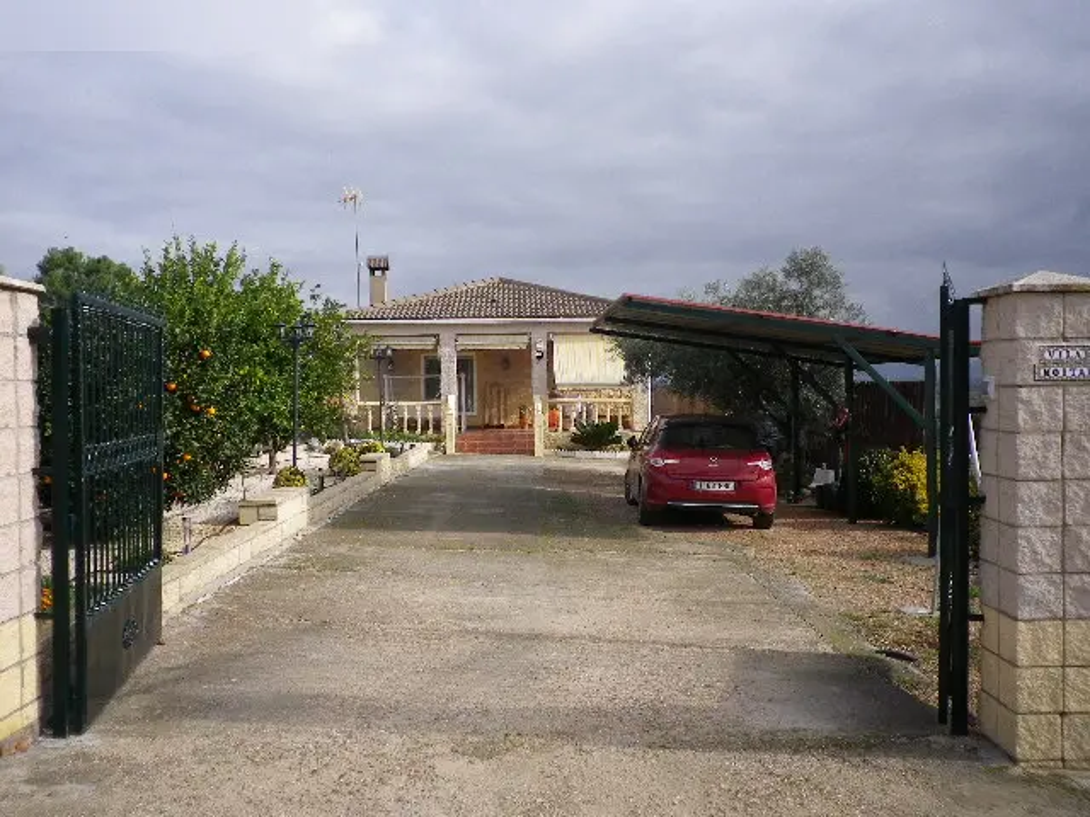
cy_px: 408
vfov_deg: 40.7
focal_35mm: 35
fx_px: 1102
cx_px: 545
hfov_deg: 52.6
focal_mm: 6.36
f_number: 3.9
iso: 80
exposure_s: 1/400
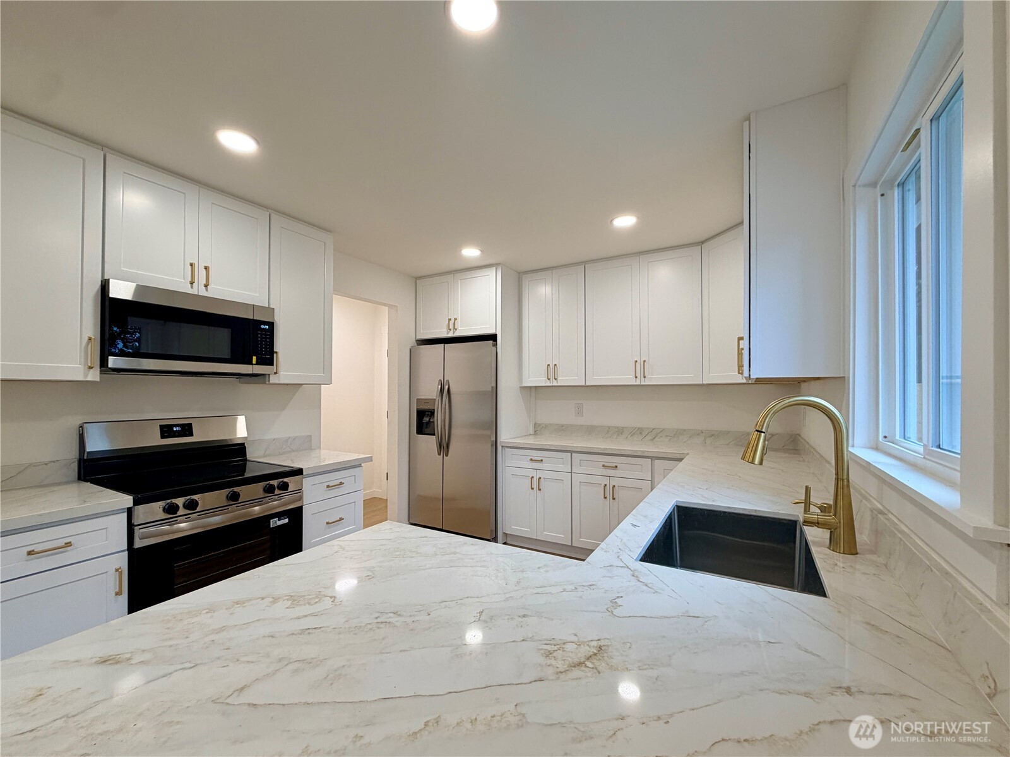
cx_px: 505
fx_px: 408
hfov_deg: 102.1
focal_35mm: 14
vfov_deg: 85.6
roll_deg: -1.1
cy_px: 378
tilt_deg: +2.3
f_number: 2.2
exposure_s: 1/121
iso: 125
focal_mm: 2.22
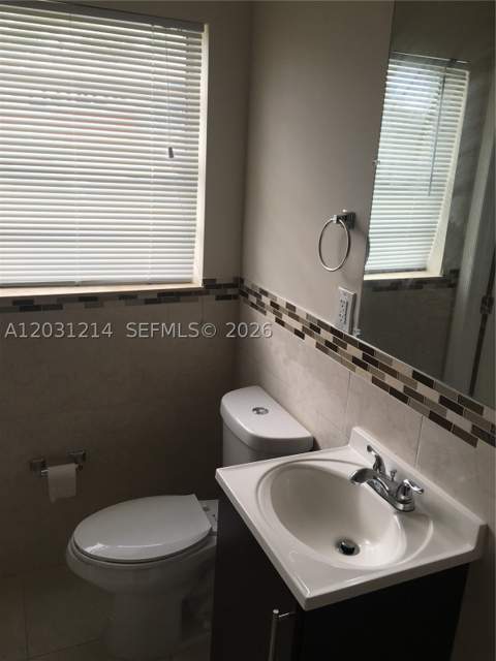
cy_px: 330
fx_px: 554
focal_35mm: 29
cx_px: 248
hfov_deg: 48.2
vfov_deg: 61.7
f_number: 2.2
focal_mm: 4.15
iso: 25
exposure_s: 1/120
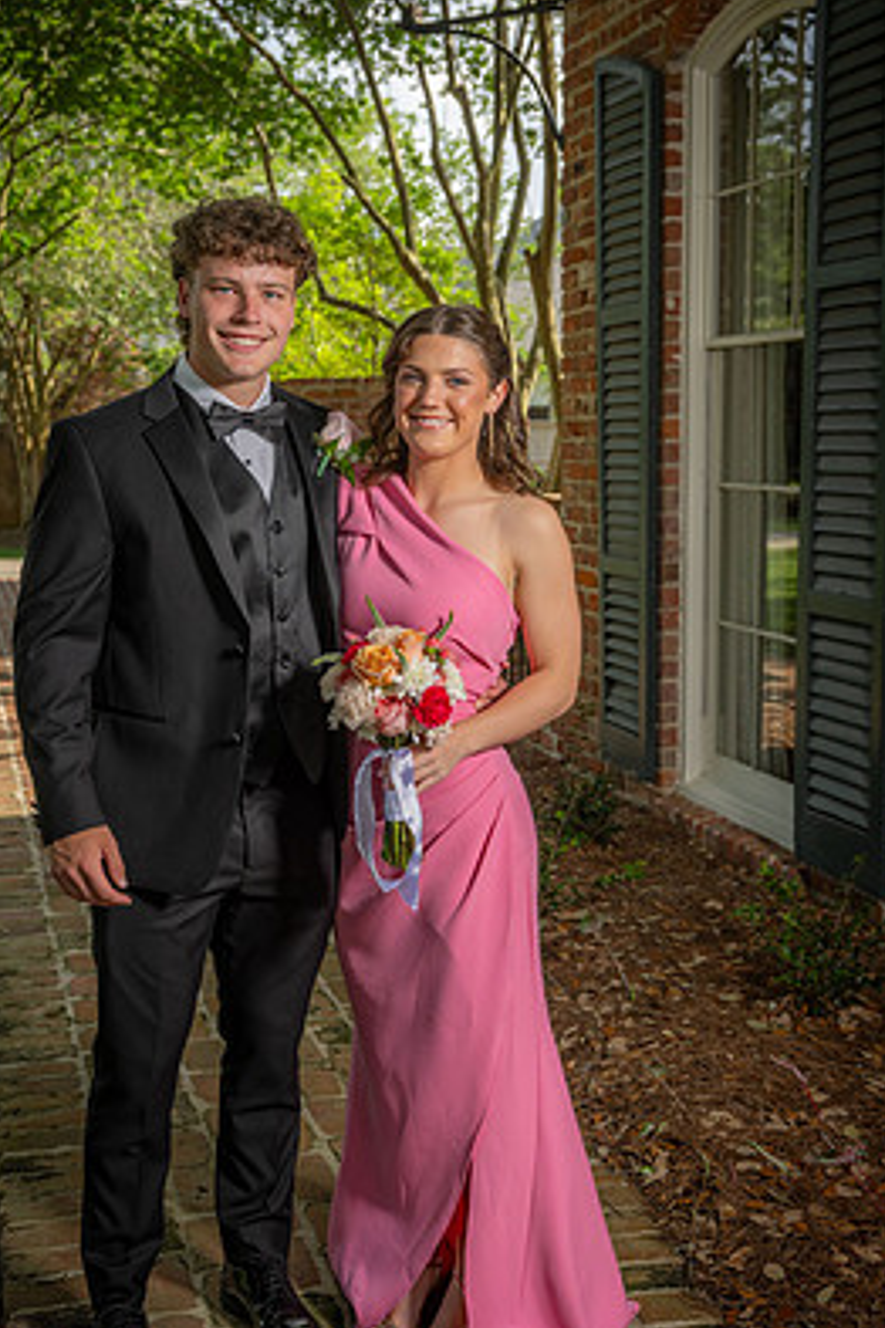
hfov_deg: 28.6
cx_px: 388
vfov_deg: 41.9
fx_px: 1733
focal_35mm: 47
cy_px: 706
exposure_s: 1/160
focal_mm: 41
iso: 100
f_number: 5.6
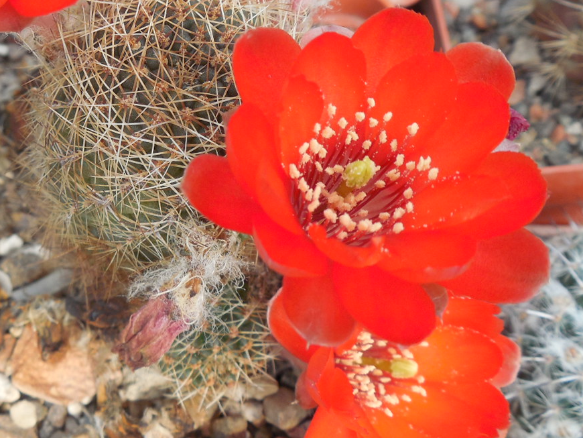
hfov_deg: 33.1
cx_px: 149
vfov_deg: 25.3
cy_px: 95
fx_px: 960
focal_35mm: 57
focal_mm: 5.6
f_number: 3.6
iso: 125
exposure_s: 1/125
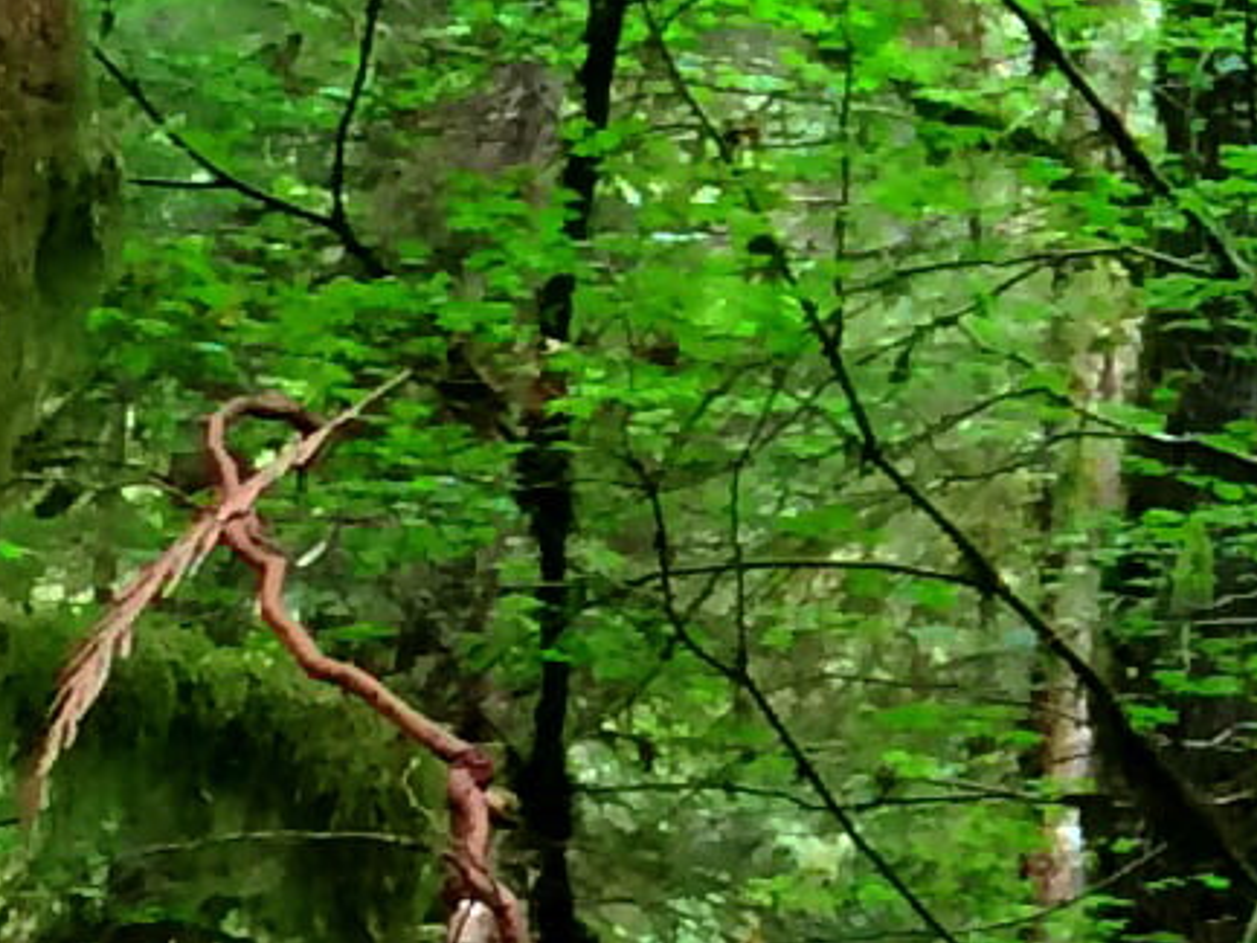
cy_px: 133
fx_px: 8209
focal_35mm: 226
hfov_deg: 8.2
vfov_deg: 6.6
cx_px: 2677
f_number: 2.2
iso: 50
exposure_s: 1/30
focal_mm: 4.12
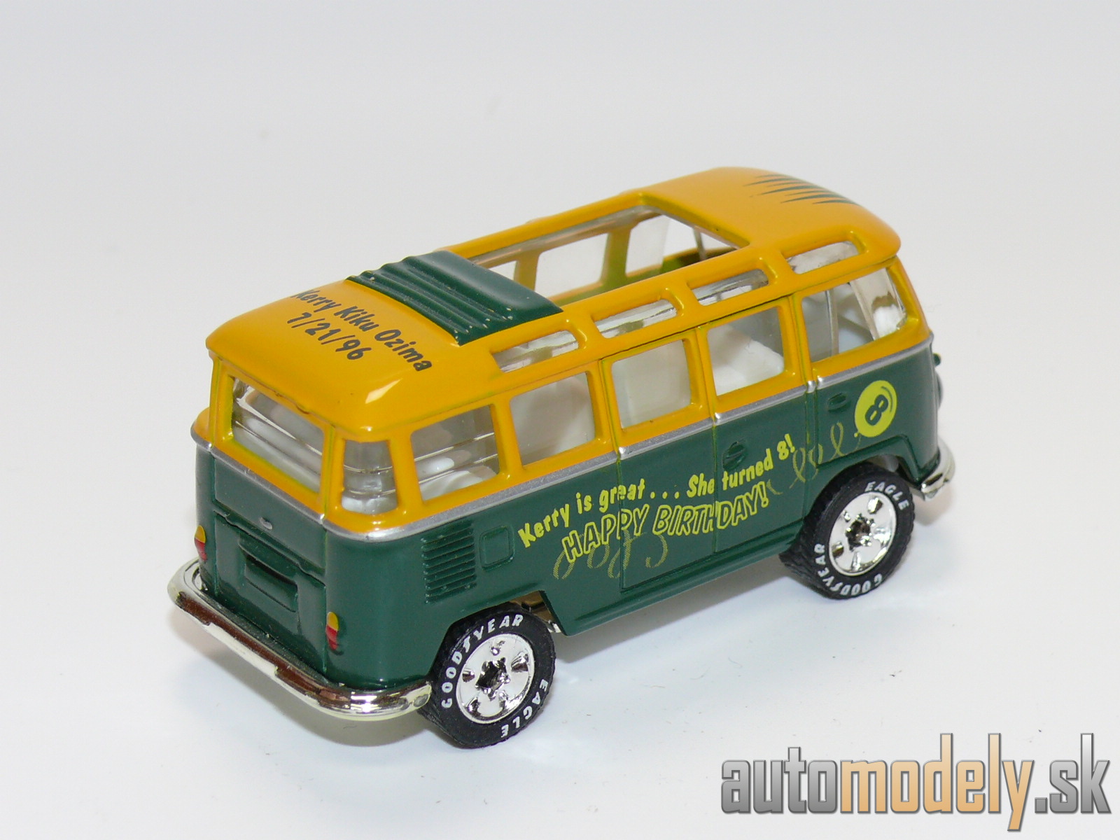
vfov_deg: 14.1
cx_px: 560
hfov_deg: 18.7
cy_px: 420
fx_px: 3397
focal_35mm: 105
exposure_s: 1/30
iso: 100
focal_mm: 13.7
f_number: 4
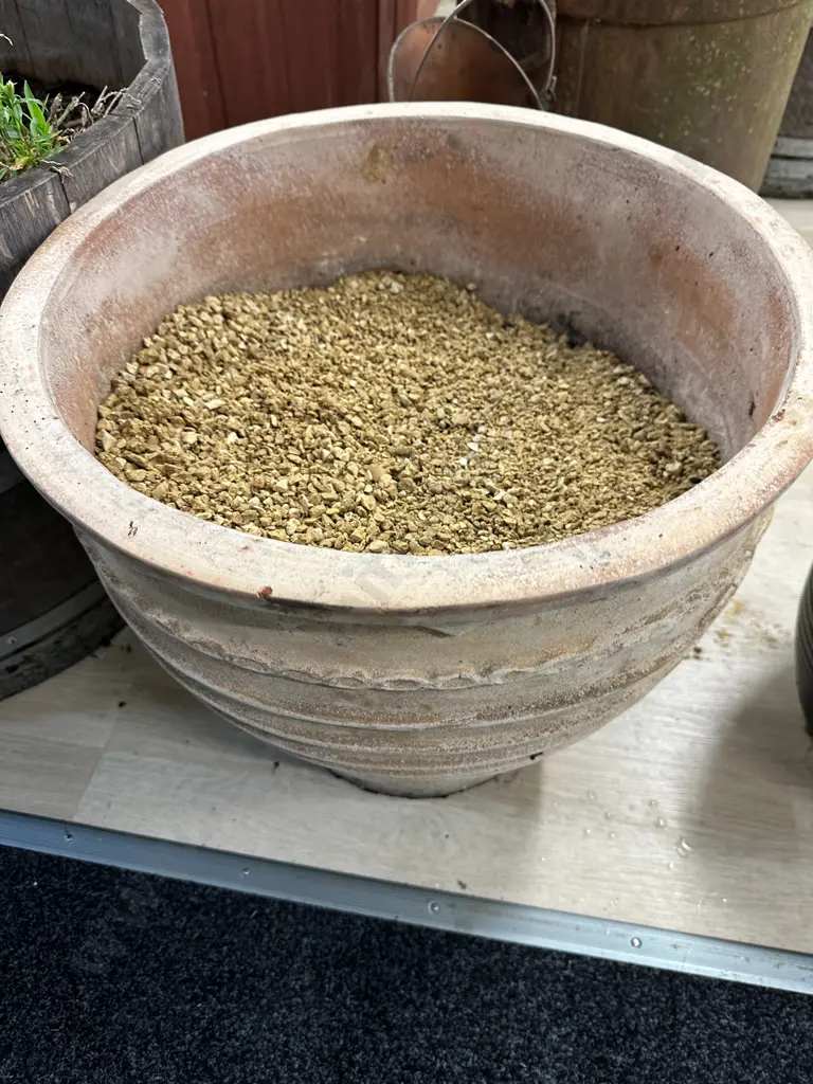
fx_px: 752
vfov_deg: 71.6
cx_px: 406
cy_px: 542
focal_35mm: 24
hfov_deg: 56.8
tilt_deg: -50.4
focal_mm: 6.86
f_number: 1.78
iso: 160
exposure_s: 1/50
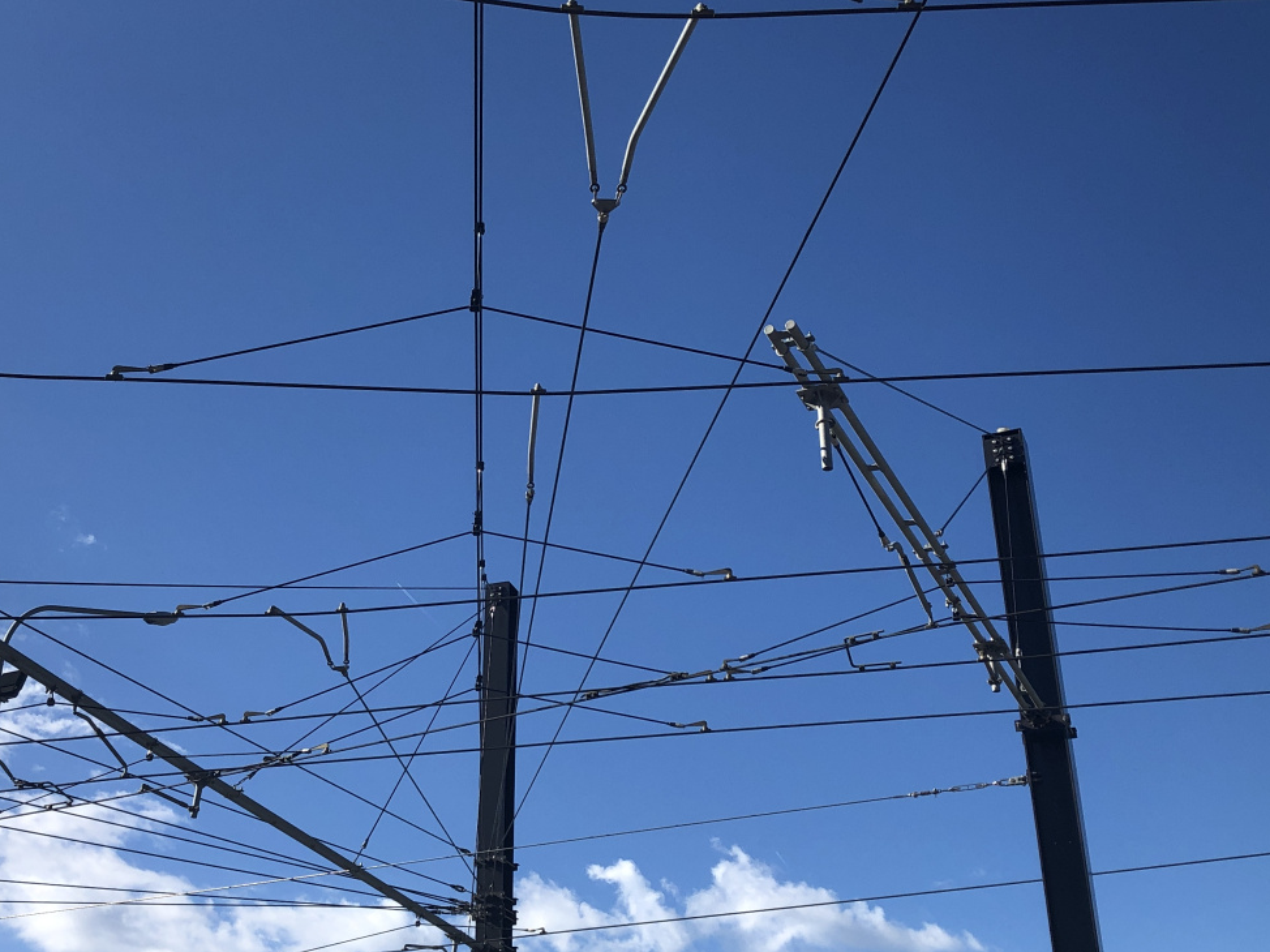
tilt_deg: +28.7
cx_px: 578
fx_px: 1687
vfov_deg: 31.5
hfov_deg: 41.2
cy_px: 490
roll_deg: -0.5
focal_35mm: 46
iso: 20
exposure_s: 1/2088
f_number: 1.8
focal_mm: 3.99
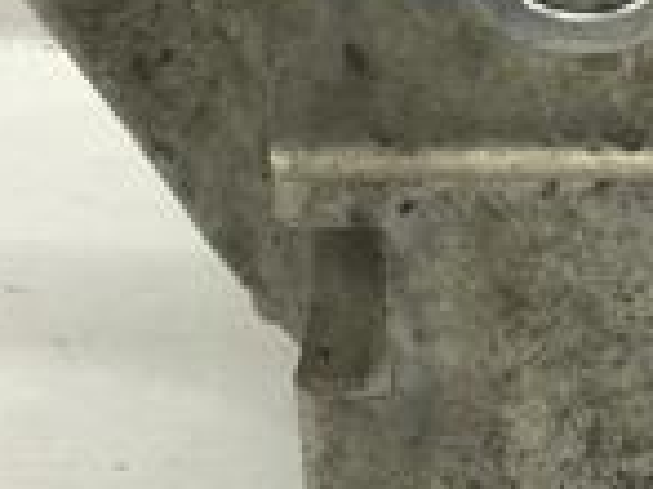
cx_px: 760
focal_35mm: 126
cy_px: 9
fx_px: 2375
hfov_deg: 15.2
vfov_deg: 11.6
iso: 32
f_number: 2.2
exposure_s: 1/50
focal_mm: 4.15
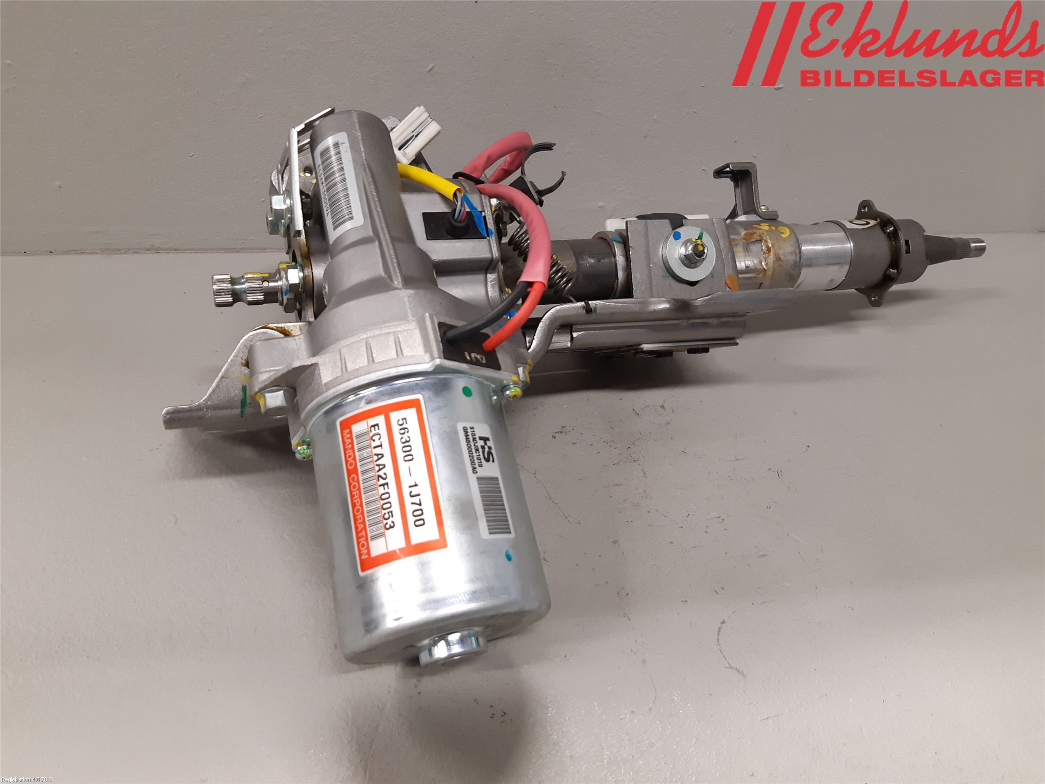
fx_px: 785
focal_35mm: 26
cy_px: 392
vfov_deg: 53.1
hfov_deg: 67.3
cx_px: 522
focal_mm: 3.93
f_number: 1.7
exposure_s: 1/50
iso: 125
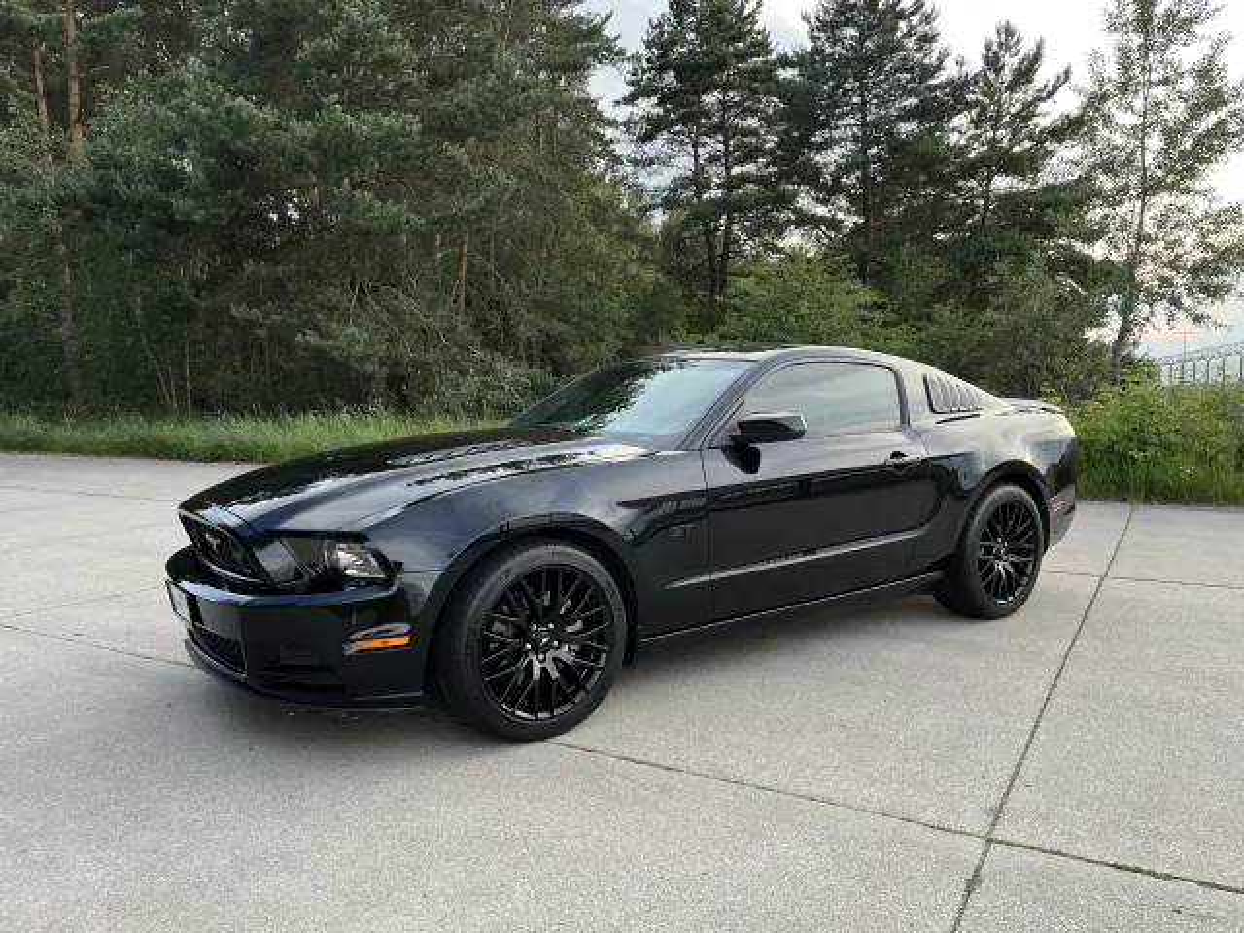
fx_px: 934
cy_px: 466
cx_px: 622
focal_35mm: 26
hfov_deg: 67.3
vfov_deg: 53.1
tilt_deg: -5.0
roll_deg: +0.4
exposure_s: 1/123
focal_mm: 5.1
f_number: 1.6
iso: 32
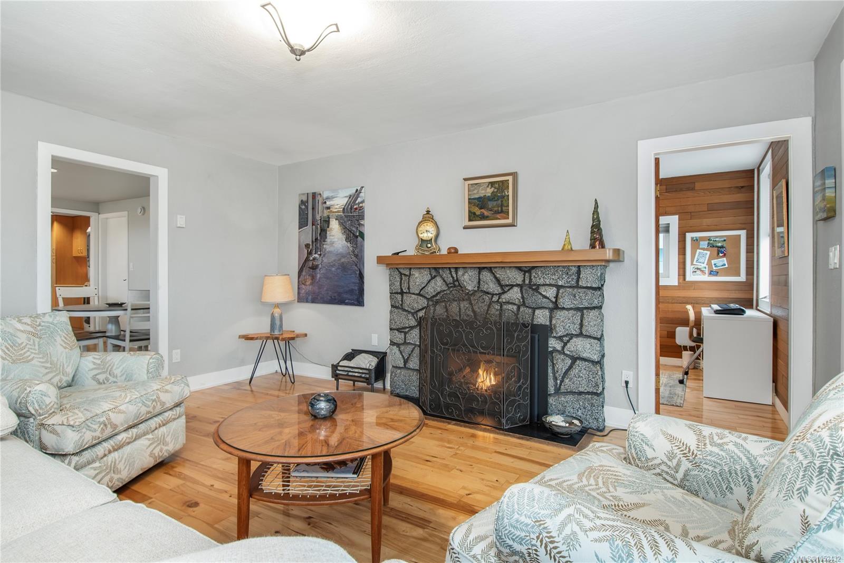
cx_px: 422
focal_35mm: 18
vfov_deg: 67.4
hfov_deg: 90.0
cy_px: 282
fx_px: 422
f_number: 8
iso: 250
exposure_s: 1/3
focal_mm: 12
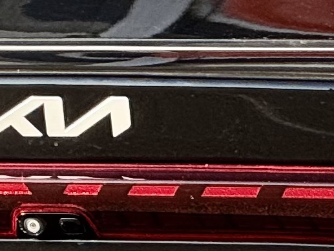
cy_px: 305
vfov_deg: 1.6
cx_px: 621
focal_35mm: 935
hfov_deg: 2.1
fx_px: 9024
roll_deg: +0.5
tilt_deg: -1.8
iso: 50
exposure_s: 1/272
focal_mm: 15.66
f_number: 2.8
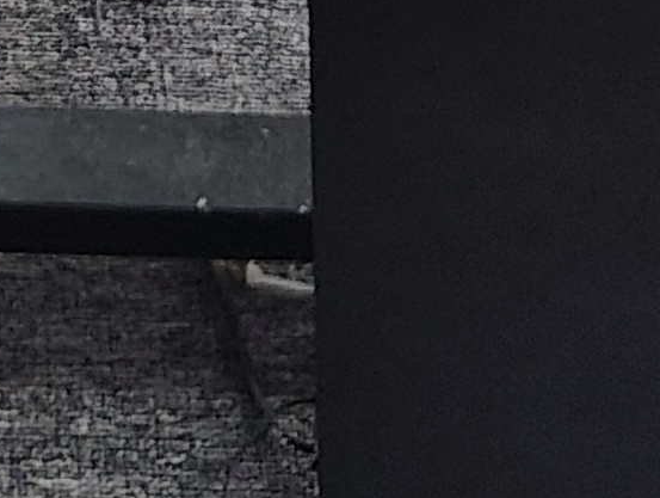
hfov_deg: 10.3
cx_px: -658
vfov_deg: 7.0
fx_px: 3381
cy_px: -1305
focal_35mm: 177
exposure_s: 1/50
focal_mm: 5.56
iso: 1050
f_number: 1.8
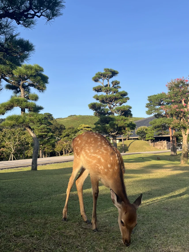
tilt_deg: +9.6
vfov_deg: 55.4
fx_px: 240
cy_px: 124
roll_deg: +1.2
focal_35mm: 33
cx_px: 101
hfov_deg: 42.9
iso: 50
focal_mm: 5.1
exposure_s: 1/1129
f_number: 1.6
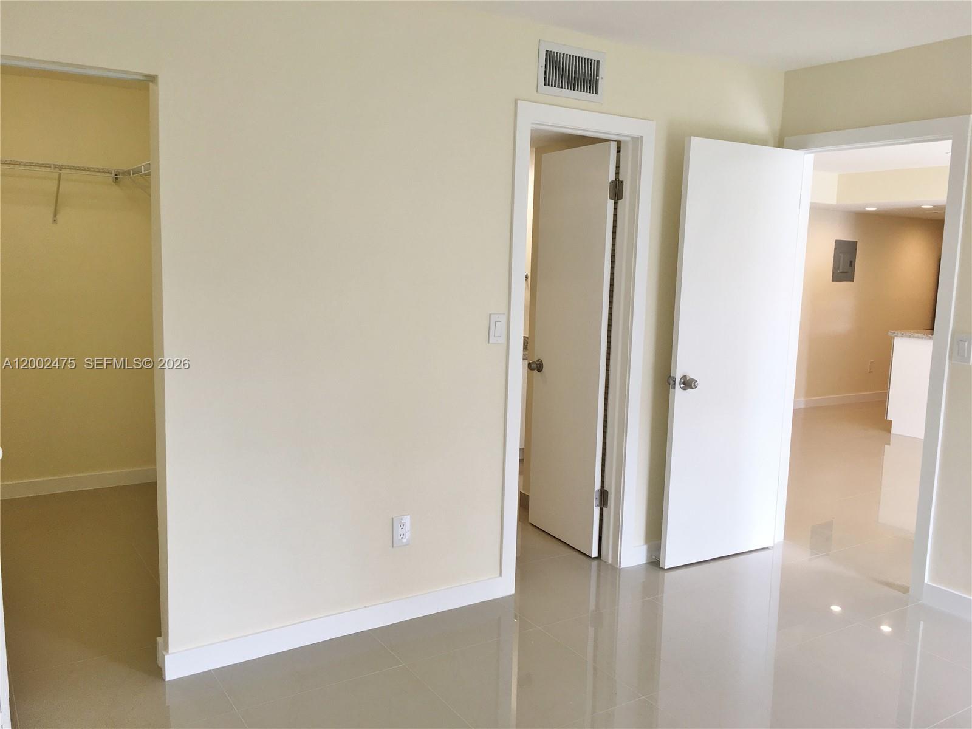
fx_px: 814
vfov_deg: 48.2
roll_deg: -1.1
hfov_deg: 61.7
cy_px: 364
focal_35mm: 29
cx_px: 486
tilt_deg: -8.4
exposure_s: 1/60
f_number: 2.2
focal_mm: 4.15
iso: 32
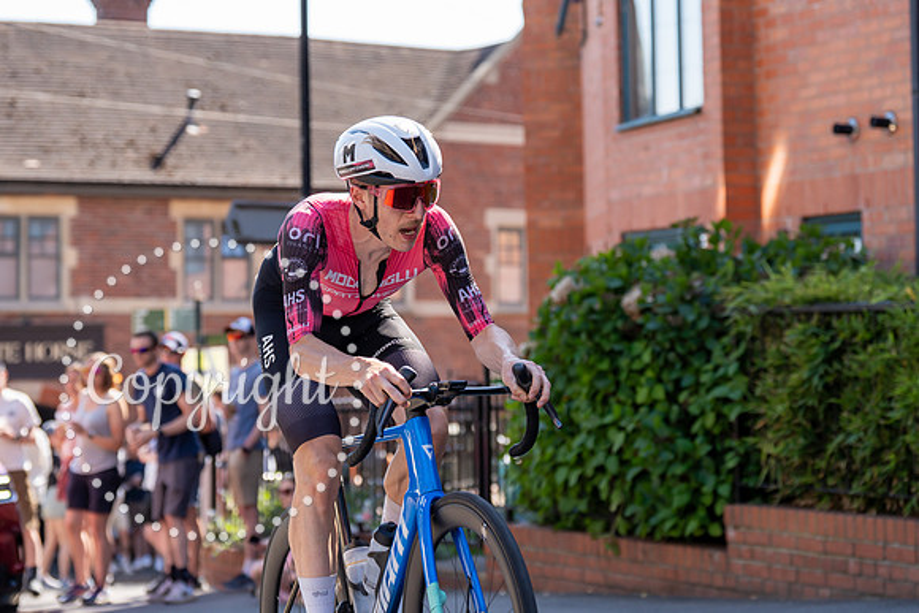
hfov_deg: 20.7
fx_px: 2517
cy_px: 255
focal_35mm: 99
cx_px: 384
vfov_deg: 13.9
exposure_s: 1/1000
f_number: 3.5
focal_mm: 84
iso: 250
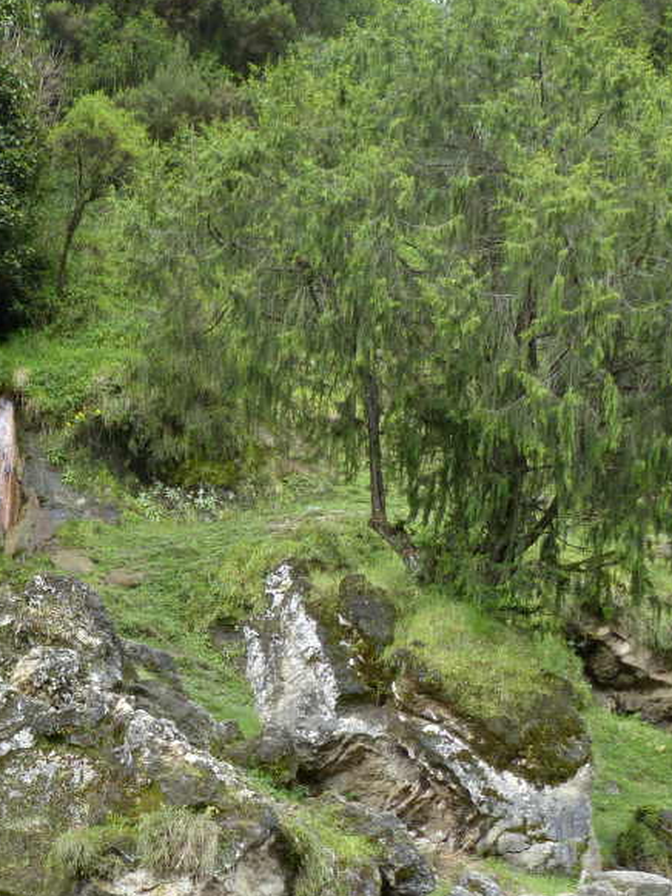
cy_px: 749
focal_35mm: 43
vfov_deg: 41.4
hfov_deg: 32.4
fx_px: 1113
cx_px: 109
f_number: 4
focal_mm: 4.5
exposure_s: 1/100
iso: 100
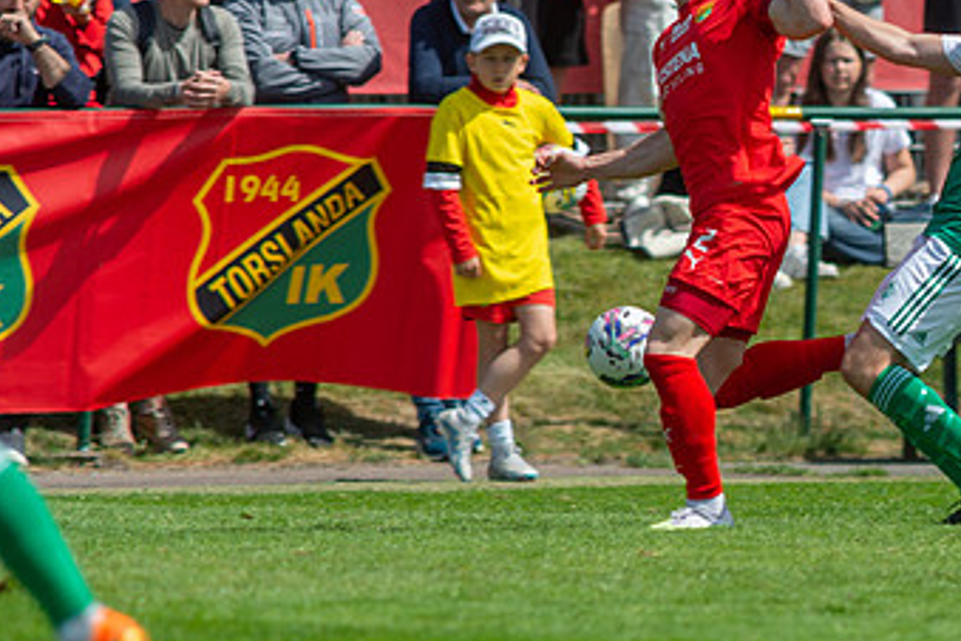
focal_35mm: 907
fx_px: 24210
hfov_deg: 2.3
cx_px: 884
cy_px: 374
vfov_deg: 1.5
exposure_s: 1/1250
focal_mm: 420
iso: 180
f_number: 4
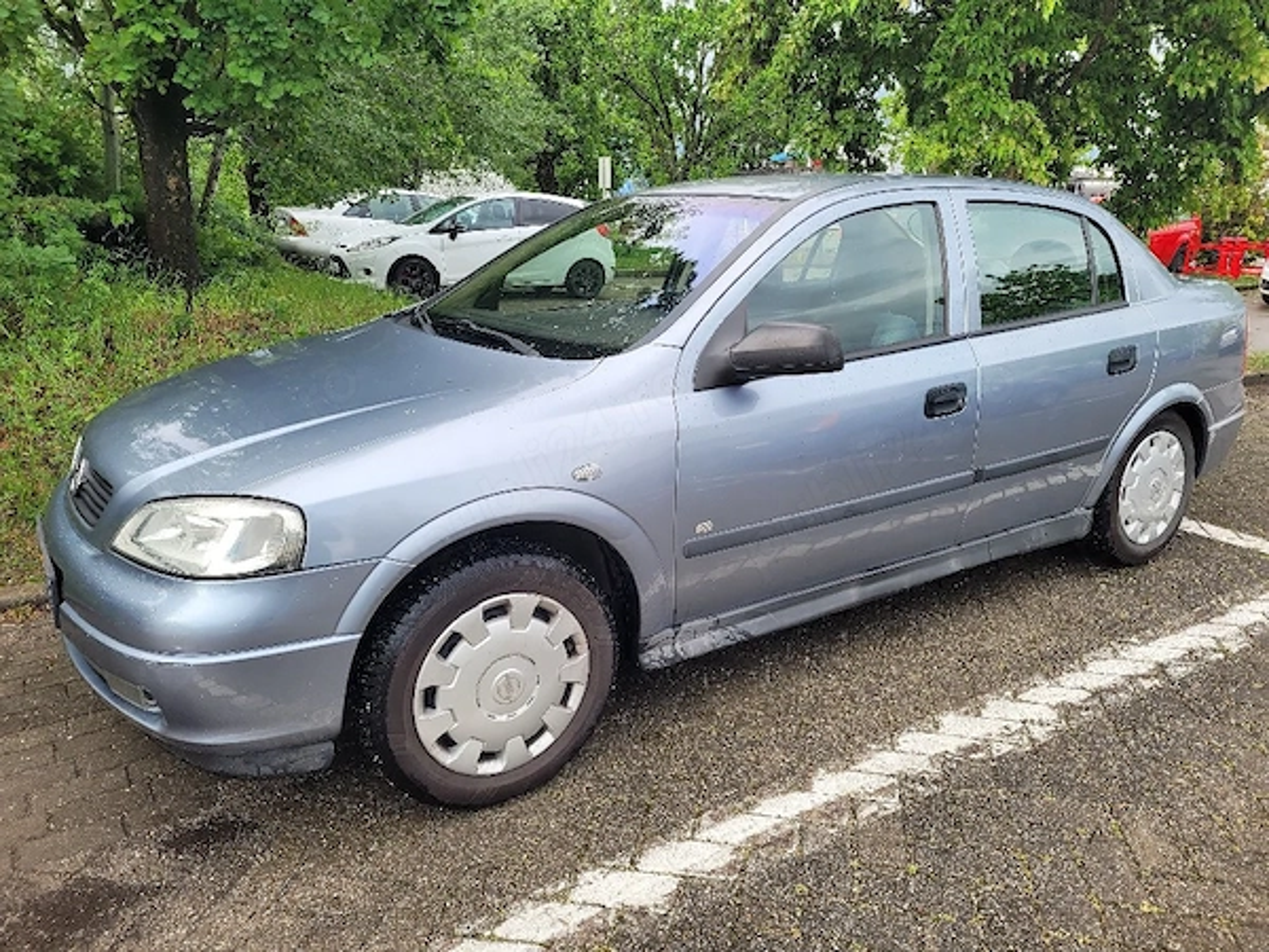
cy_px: 476
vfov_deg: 53.1
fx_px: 953
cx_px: 634
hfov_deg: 67.3
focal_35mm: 26
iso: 40
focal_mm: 5.4
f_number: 1.8
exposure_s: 1/357
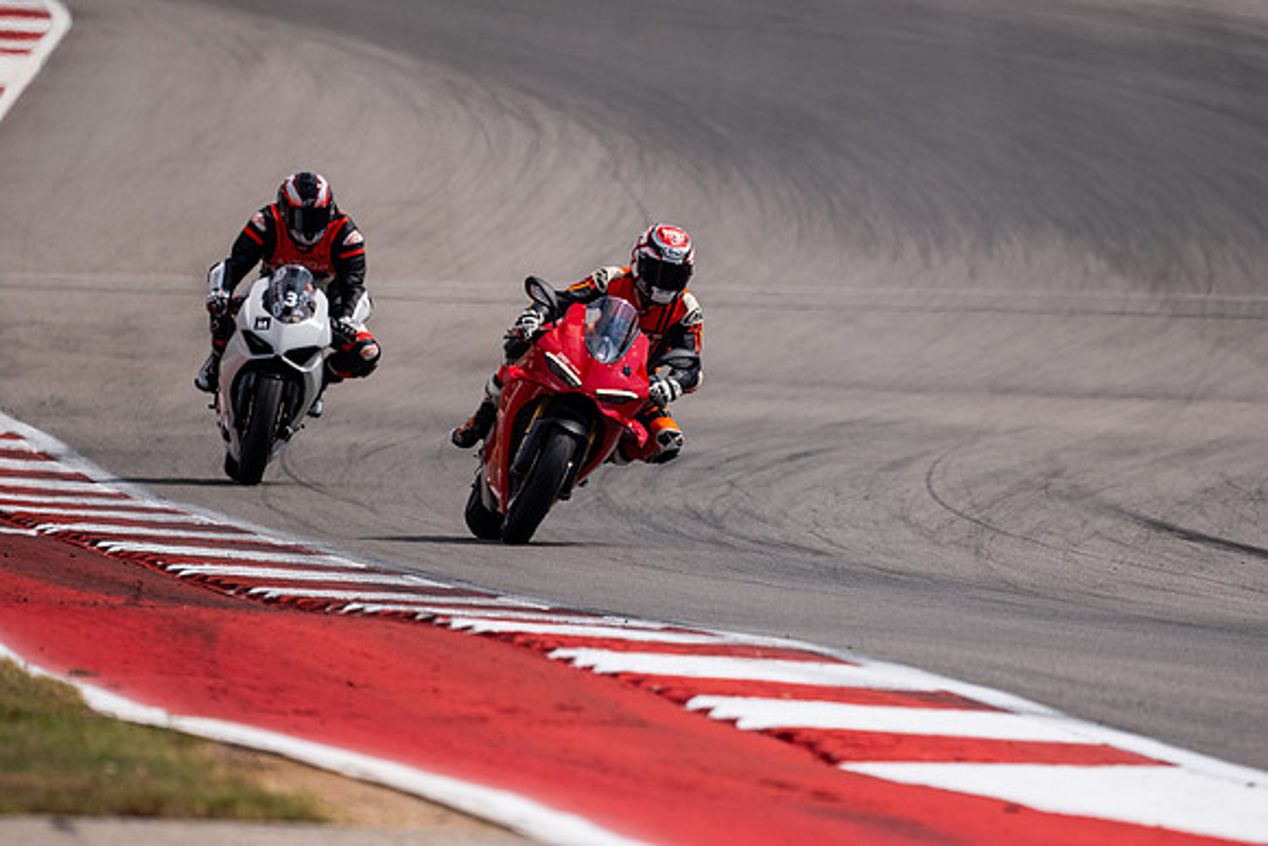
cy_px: 423
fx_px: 26422
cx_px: 634
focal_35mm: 750
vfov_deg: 1.8
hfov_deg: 2.7
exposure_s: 1/2500
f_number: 5.6
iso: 200
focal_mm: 500
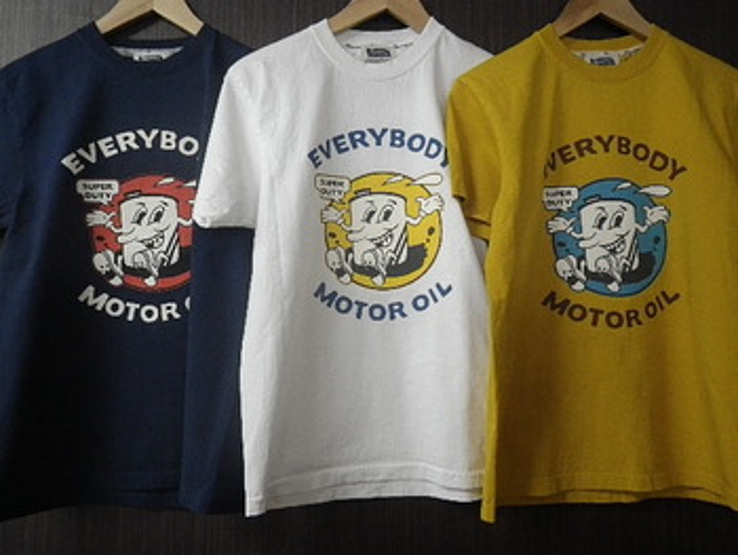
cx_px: 369
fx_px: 597
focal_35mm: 28
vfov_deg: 49.8
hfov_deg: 63.4
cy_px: 278
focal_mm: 5
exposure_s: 1/50
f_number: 3.5
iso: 500
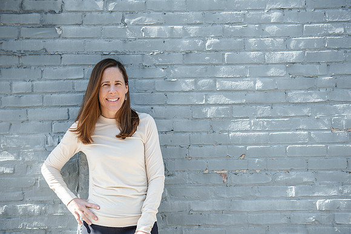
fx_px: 507
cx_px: 176
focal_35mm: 52
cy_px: 117
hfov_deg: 38.2
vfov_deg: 26.0
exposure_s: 1/1250
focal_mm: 52
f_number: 4
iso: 400
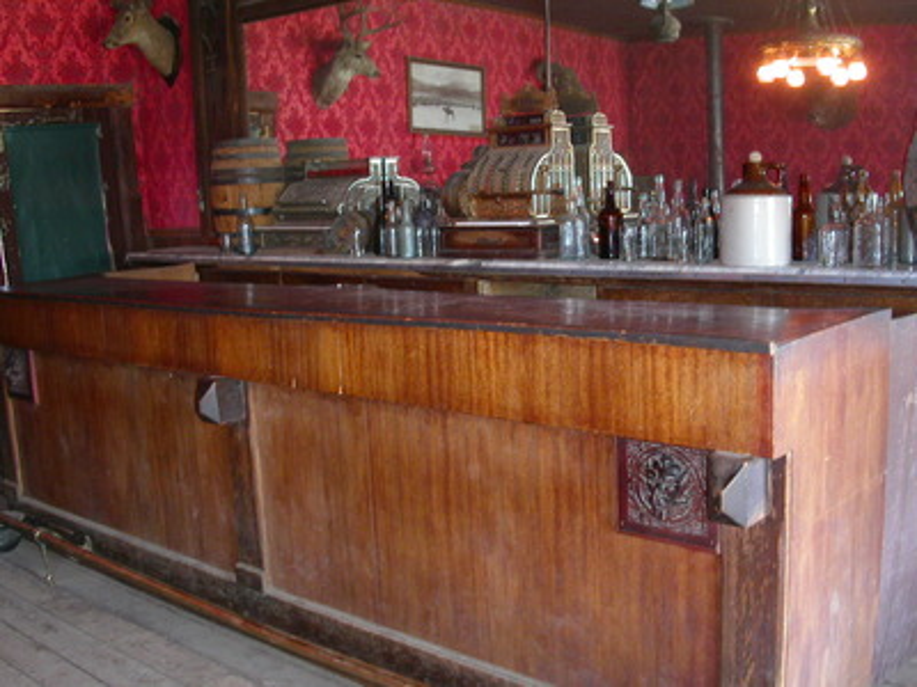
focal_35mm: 38
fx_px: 1007
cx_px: 458
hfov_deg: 49.0
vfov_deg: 37.7
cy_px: 344
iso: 200
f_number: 2.8
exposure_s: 1/30
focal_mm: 7.8
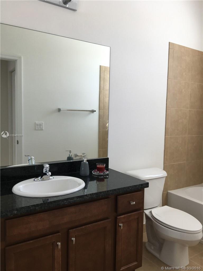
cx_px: 102
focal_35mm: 29
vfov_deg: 61.7
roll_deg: -1.6
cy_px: 136
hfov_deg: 48.2
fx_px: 227
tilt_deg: -4.1
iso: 32
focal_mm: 4.15
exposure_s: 1/60
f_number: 2.2
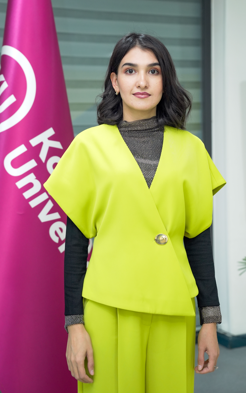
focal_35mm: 48
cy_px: 197
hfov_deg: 26.9
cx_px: 122
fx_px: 514
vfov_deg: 41.9
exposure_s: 1/160
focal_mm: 46.9
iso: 1000
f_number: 2.8
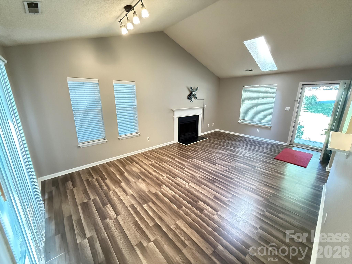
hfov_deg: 102.1
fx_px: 142
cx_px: 176
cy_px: 132
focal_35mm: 14
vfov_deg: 85.7
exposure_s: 1/60
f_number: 2.2
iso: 1250
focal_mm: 2.22
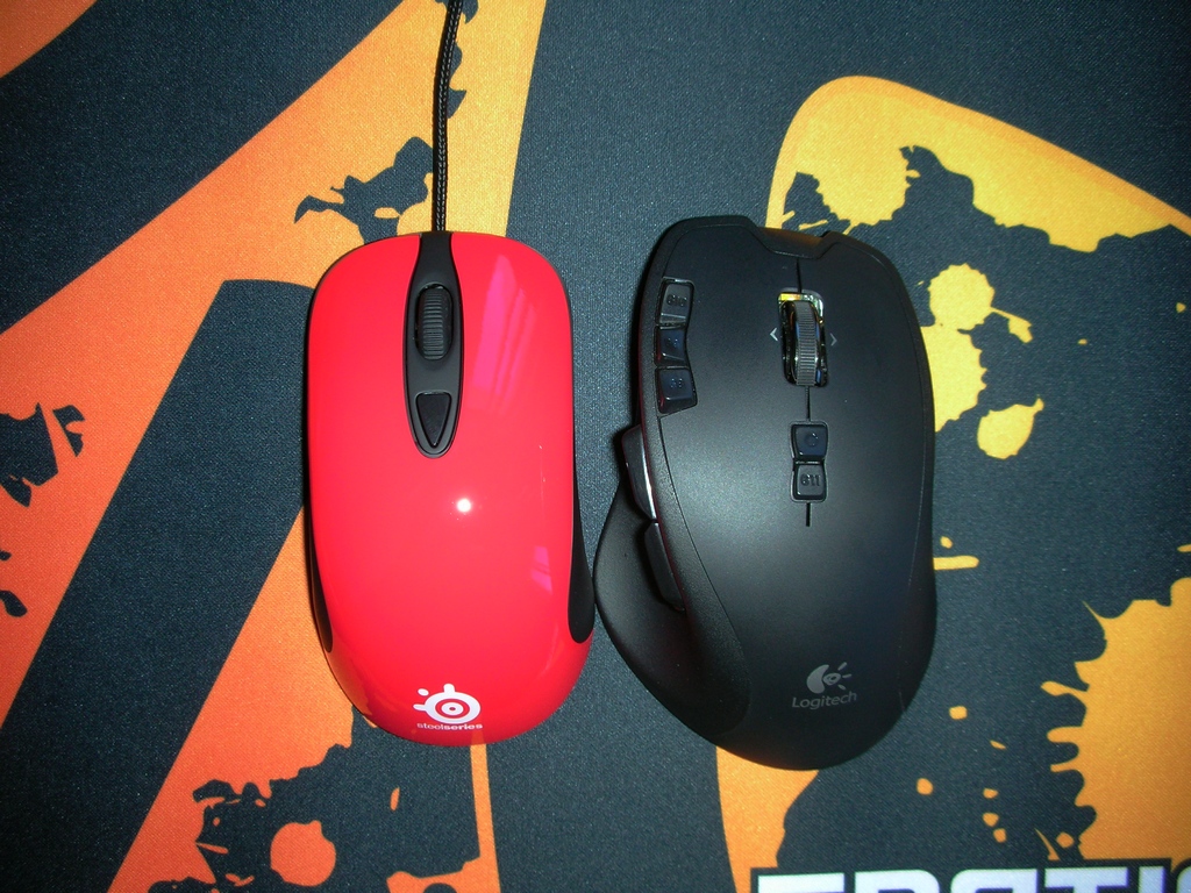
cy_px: 446
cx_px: 596
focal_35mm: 35
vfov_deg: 40.7
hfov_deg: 52.6
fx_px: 1204
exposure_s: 1/60.1
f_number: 3
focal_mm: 5.8
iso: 50
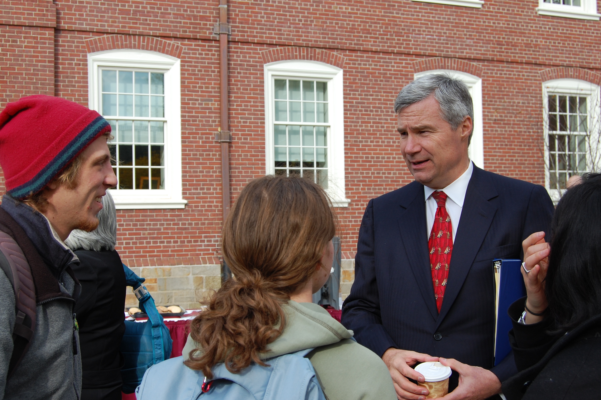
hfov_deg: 40.7
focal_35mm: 49
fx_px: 810
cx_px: 298
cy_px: 199
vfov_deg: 27.8
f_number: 8
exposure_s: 1/250
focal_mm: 31
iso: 200
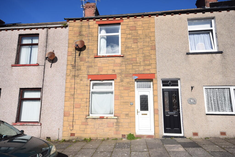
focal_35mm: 21
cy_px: 78
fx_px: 137
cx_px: 118
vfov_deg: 59.5
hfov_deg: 81.2
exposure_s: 1/400
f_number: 10
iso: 200
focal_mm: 14
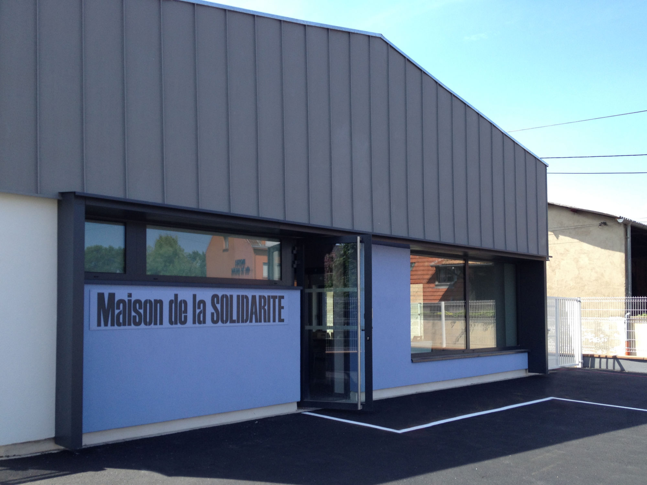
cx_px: 324
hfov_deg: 52.6
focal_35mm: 35
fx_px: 654
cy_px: 242
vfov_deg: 40.7
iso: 50
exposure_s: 1/600
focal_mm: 4.28
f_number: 2.4
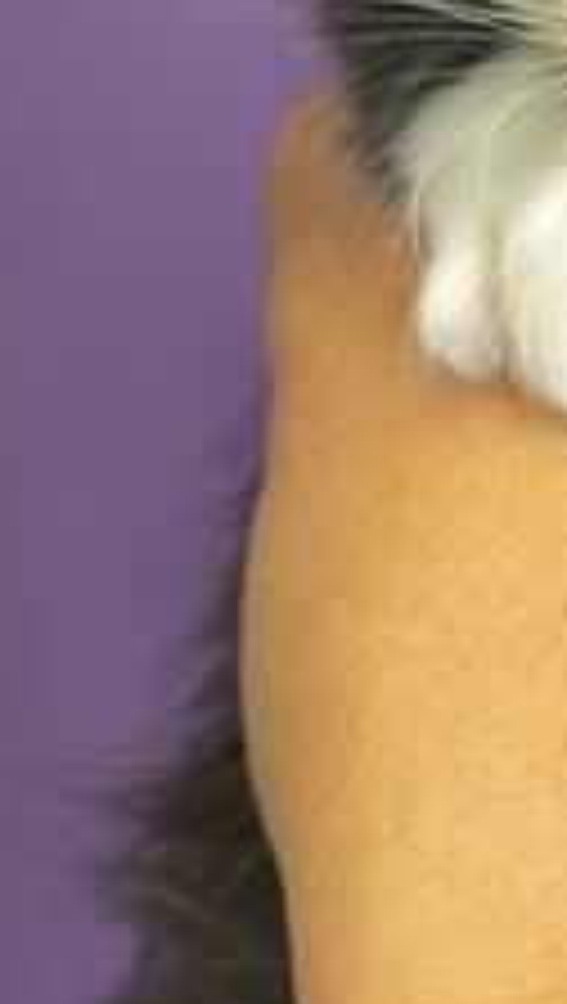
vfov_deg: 17.1
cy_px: 563
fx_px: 3330
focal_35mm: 125
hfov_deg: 9.3
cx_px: 1030
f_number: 1.7
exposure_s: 1/60
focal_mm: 4.68
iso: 535
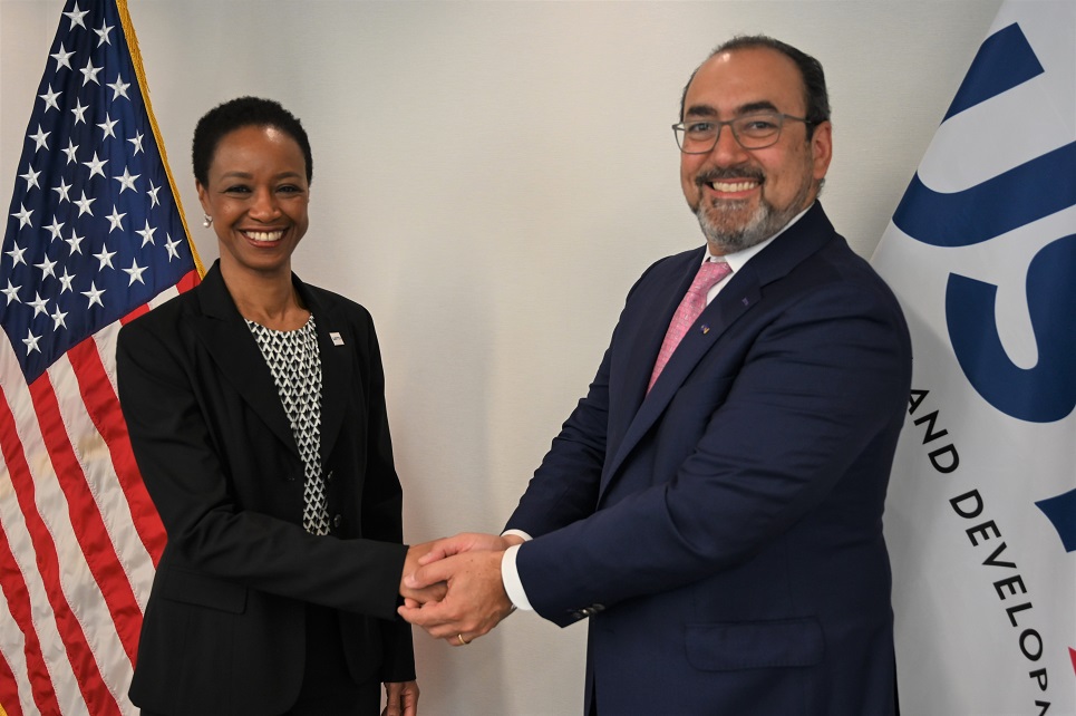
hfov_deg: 55.1
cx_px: 538
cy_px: 358
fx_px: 1030
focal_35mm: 34
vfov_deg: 38.3
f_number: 4
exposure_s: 1/125
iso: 1400
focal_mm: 34.5
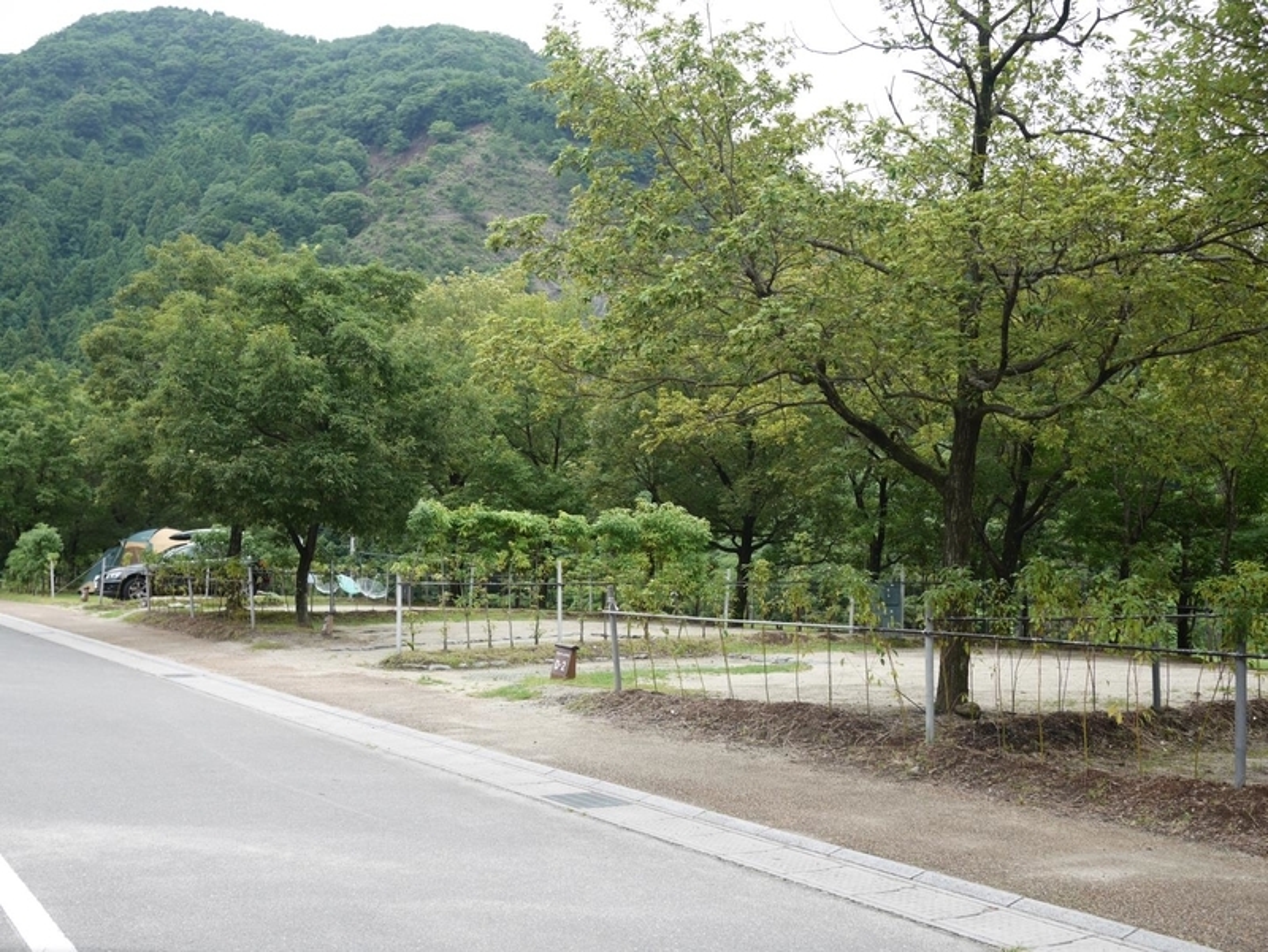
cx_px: 634
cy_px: 476
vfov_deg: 36.0
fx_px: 1466
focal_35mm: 40
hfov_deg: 46.8
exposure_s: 1/500
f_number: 3.5
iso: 200
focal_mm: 20
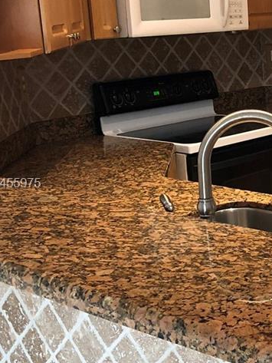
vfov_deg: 27.4
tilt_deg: -12.4
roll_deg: +1.4
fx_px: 744
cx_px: 320
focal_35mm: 71
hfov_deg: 19.6
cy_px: 185
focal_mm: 3.99
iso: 64
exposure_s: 1/15
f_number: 1.8
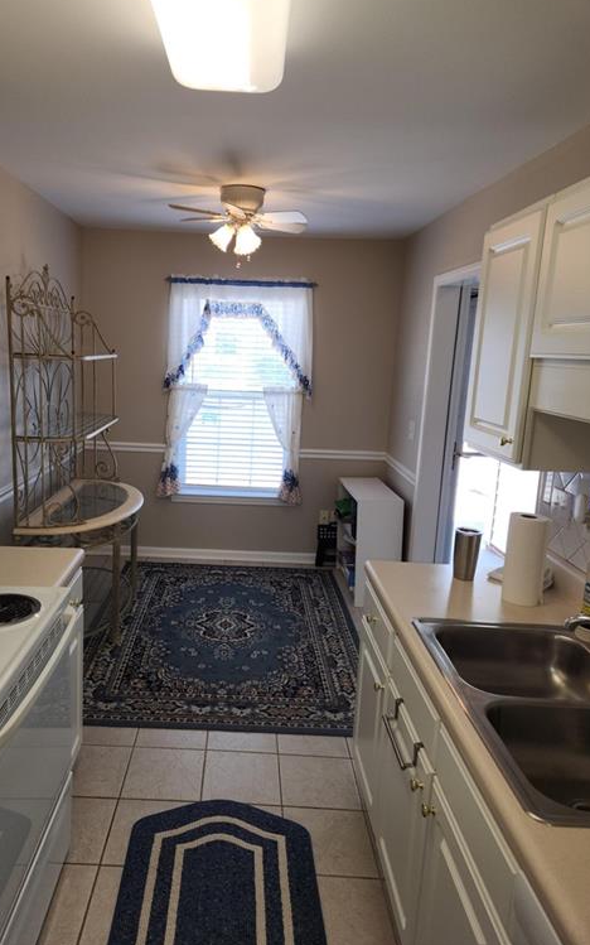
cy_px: 466
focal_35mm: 25
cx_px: 242
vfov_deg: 72.5
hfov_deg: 49.0
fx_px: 643
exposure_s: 1/60
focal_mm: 5.4
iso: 25
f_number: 1.8
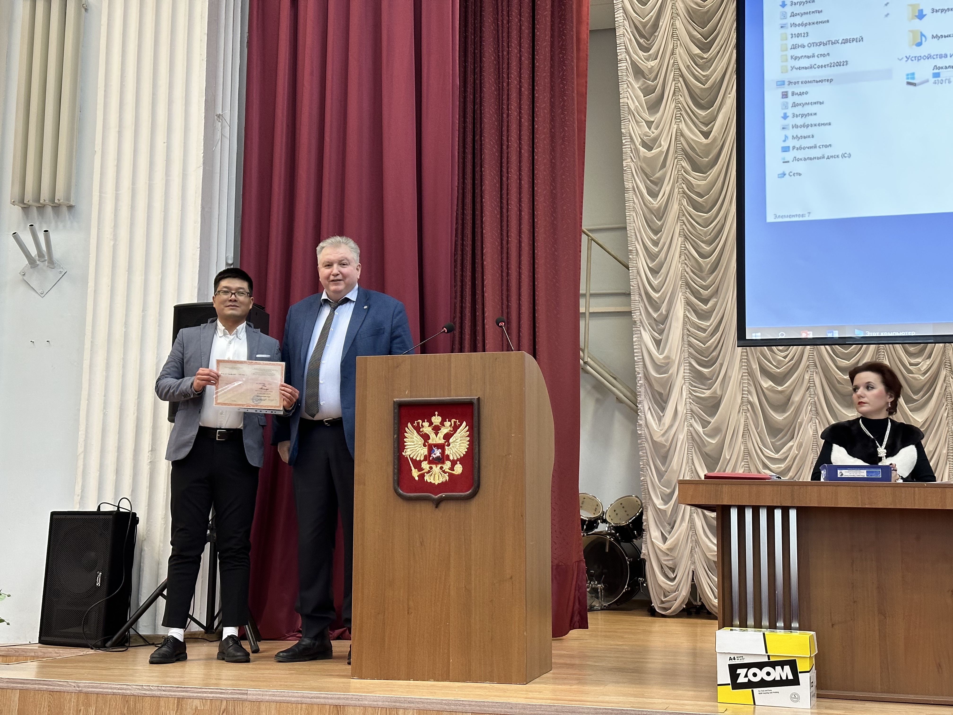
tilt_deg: +7.6
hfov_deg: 39.7
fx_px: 1321
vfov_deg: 30.3
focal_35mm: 48
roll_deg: -0.7
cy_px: 358
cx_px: 476
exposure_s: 1/50
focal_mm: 6.86
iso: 160
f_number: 1.78
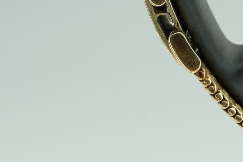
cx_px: 353
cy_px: -77
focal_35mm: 374
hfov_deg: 5.5
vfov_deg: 3.7
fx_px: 2524
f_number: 10
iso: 80
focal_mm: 105
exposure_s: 1/10
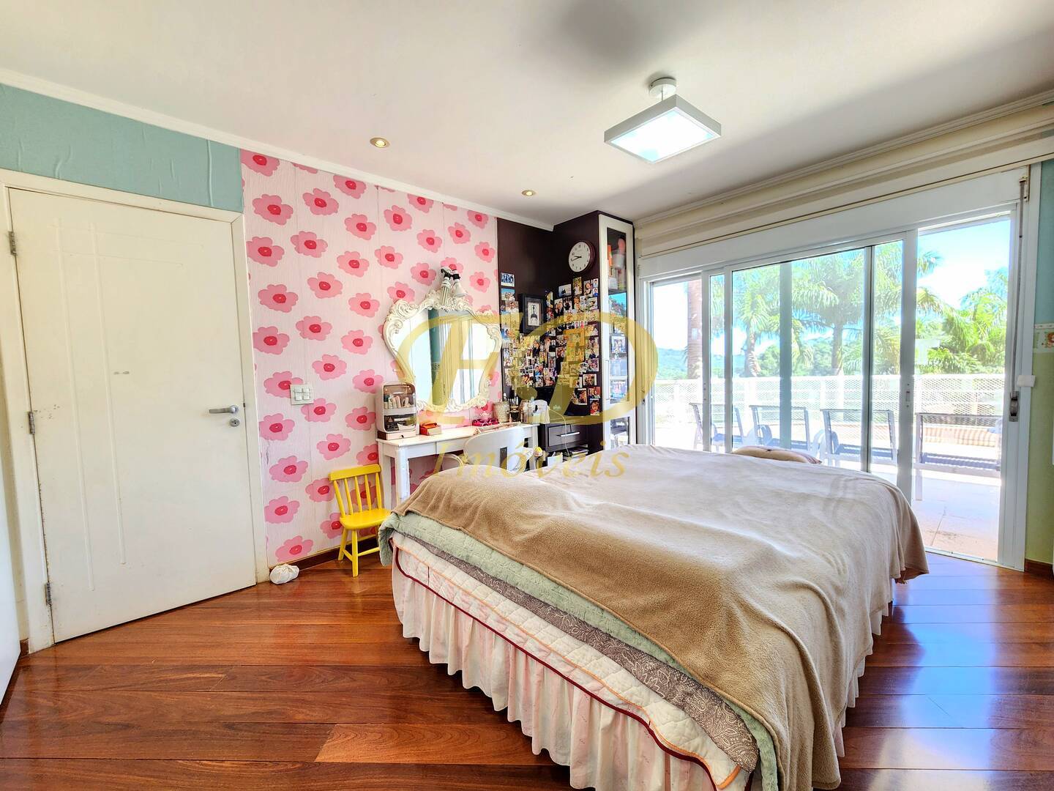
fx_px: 396
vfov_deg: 89.9
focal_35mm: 13
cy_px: 396
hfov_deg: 106.2
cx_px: 527
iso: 125
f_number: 2.2
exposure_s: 1/60.2
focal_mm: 2.2
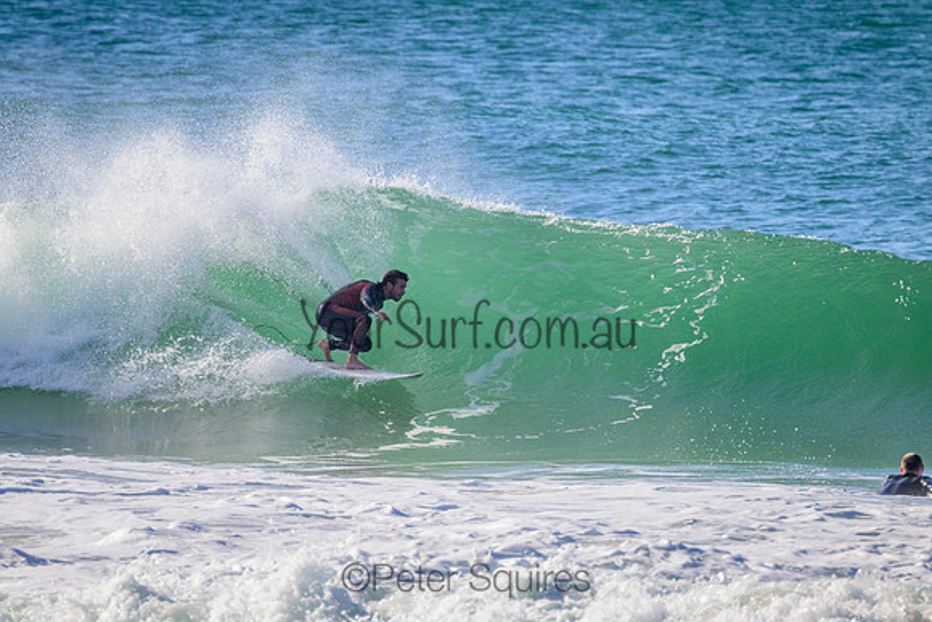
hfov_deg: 2.6
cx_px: 466
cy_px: 311
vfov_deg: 1.7
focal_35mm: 800
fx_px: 20715
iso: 1400
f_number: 11
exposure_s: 1/2000
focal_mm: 800
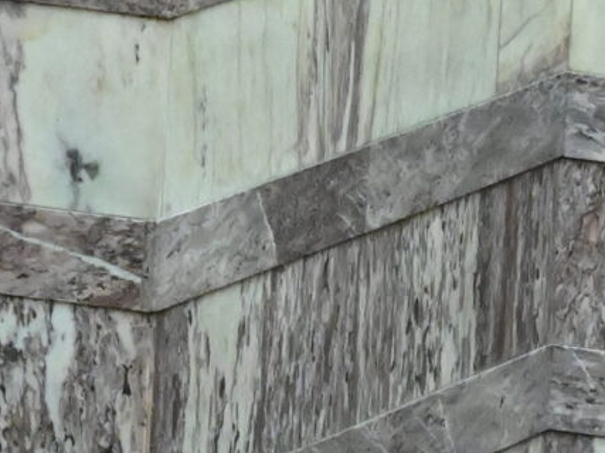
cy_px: 972
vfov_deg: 1.7
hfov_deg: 2.2
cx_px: 891
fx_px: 15428
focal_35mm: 883
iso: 8000
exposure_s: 1/400
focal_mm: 102
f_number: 6.3
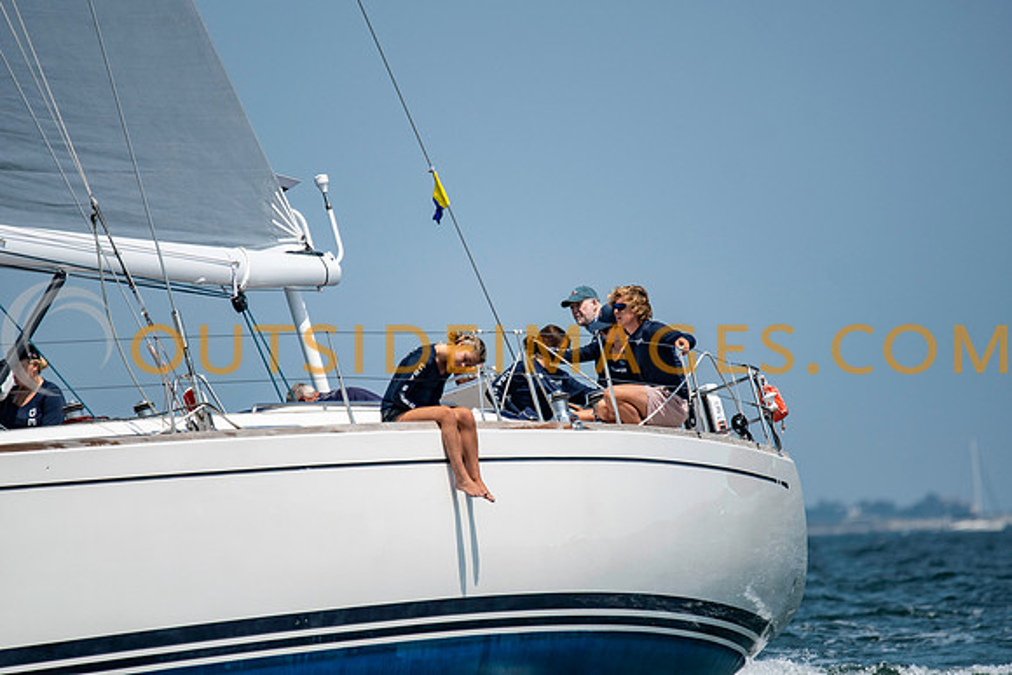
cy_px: 338
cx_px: 506
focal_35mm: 450
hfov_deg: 4.6
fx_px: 12652
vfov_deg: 3.1
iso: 200
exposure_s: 1/6400
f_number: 4
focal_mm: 300
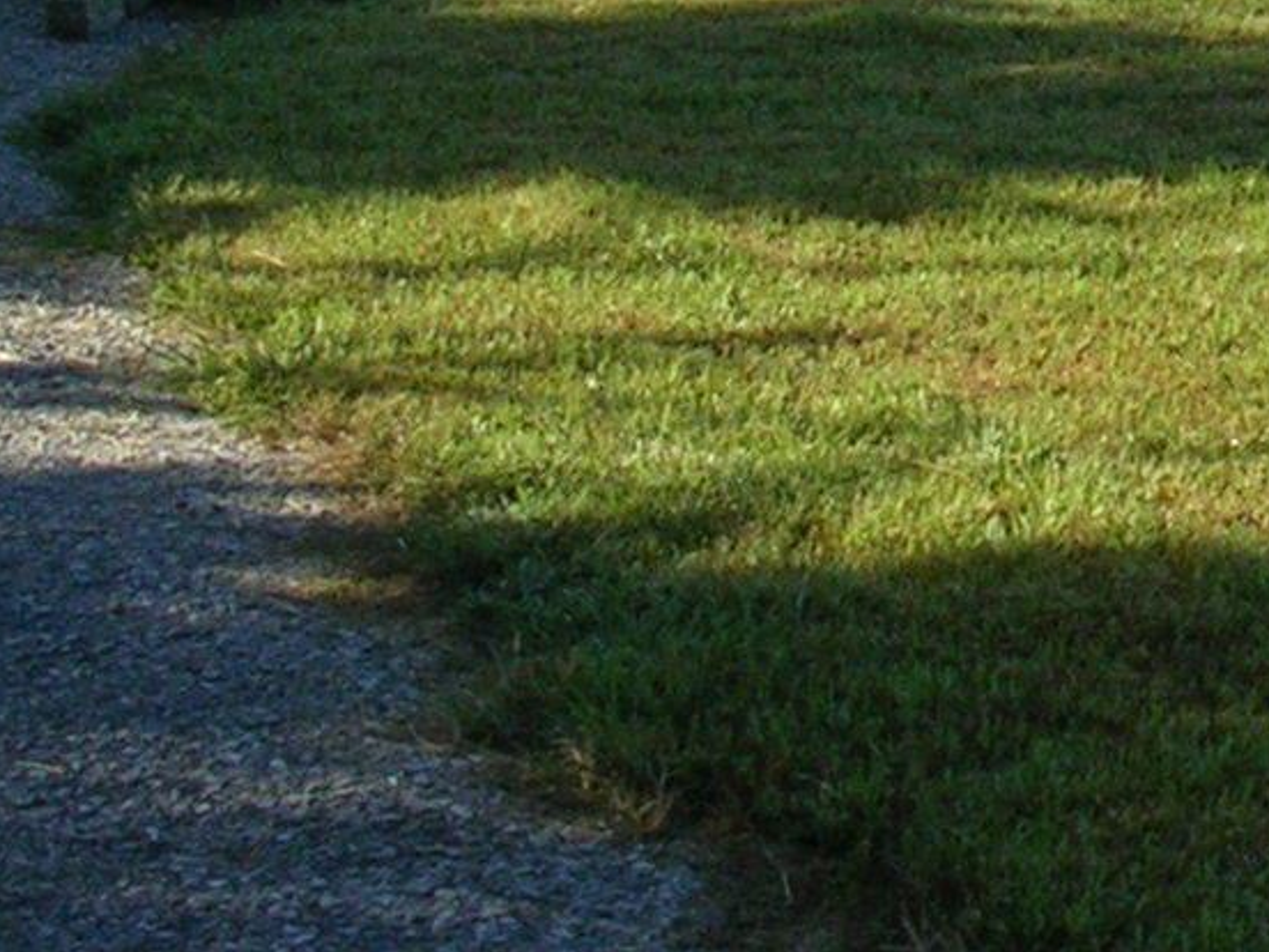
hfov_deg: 13.4
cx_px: 1722
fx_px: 5169
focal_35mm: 141
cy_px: -297
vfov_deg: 10.3
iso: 50
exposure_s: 1/173
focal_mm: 5.8
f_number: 5.6
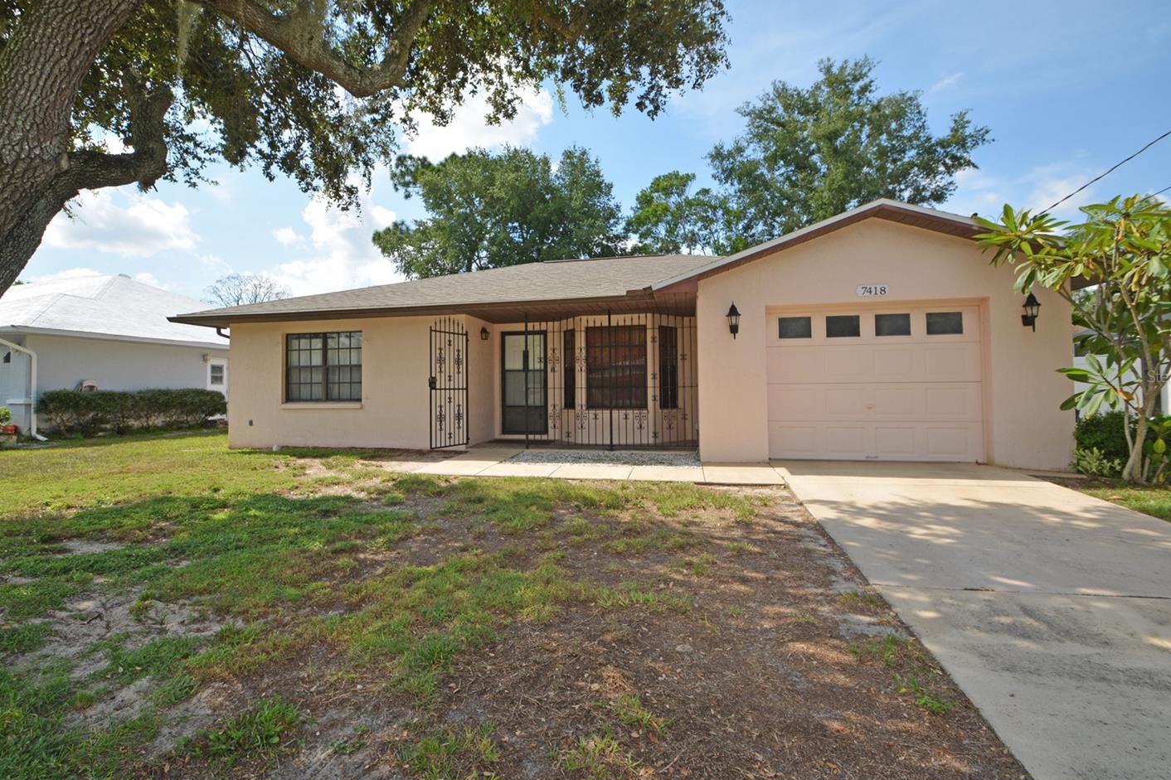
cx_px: 557
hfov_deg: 93.2
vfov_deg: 70.4
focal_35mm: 17
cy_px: 376
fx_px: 553
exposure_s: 1/200
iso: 100
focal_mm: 10
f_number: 9
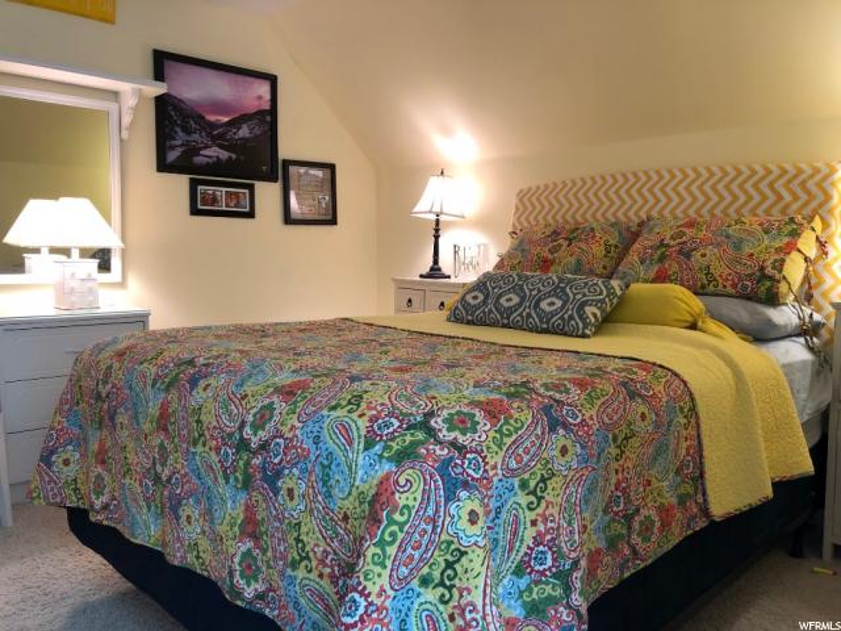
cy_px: 316
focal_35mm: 28
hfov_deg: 63.4
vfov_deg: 49.7
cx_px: 420
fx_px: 680
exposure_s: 1/17
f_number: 1.8
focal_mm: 3.99
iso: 40
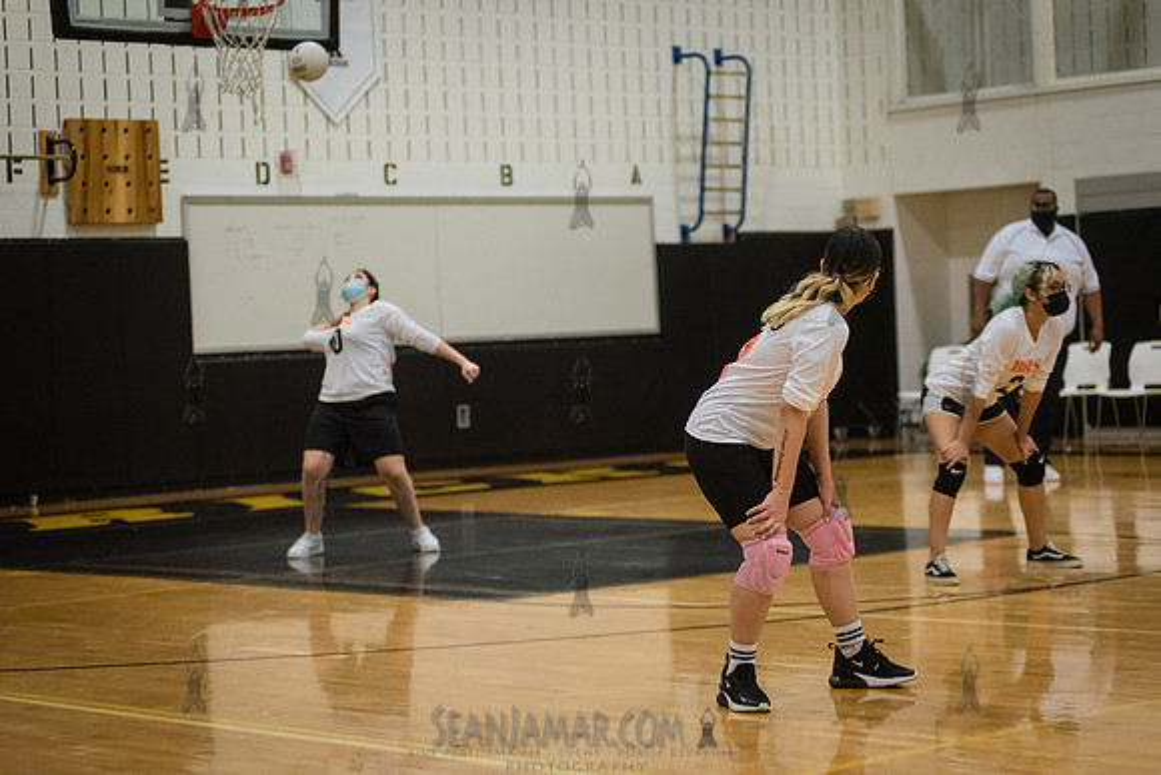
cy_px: 388
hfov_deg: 25.4
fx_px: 2580
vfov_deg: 17.1
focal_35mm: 80
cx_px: 580
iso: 5000
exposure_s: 1/400
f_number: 3.2
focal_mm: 80
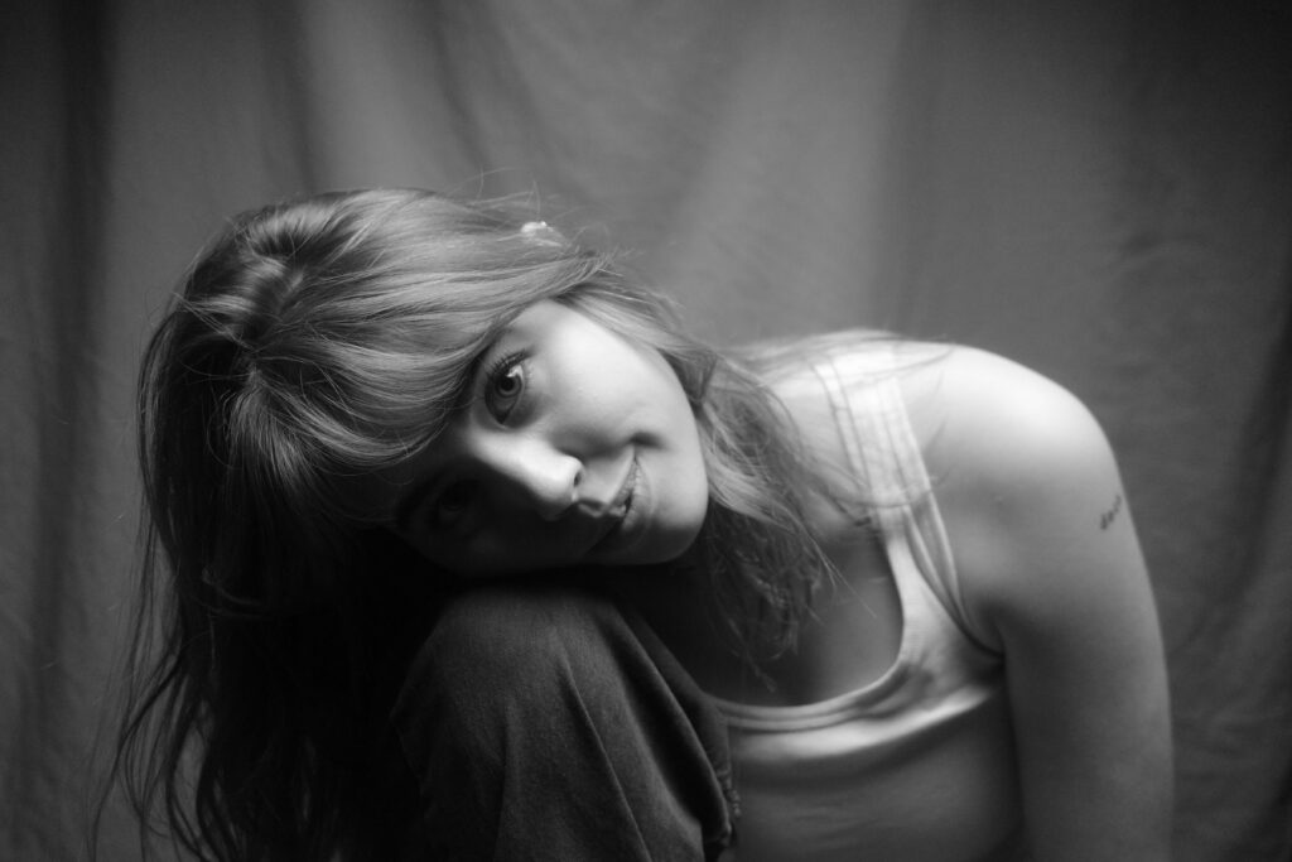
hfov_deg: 48.5
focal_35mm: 40
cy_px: 431
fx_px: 1436
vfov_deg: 33.4
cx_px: 646
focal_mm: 26
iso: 1000
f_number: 2.8
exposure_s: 1/200
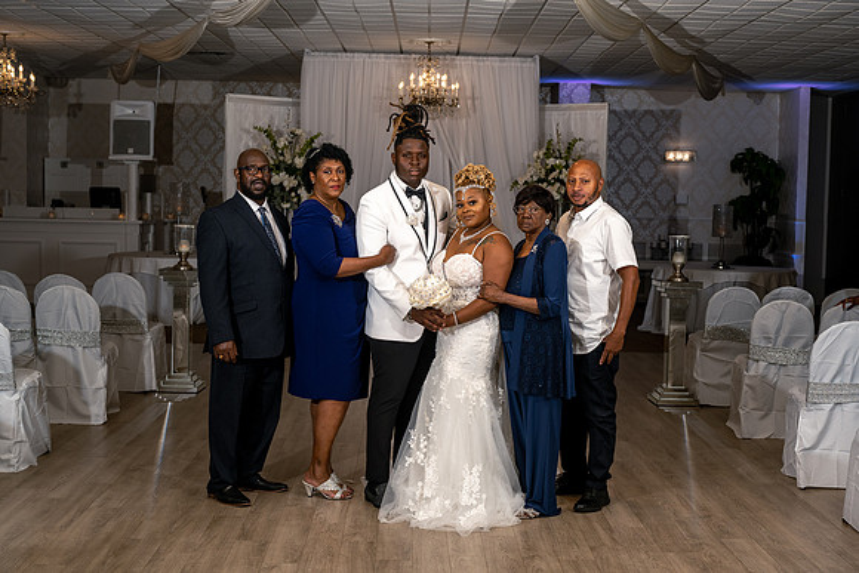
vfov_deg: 27.0
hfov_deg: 39.6
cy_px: 286
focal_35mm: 50
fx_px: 1193
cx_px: 430
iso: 200
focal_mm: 50
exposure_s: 1/160
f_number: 4
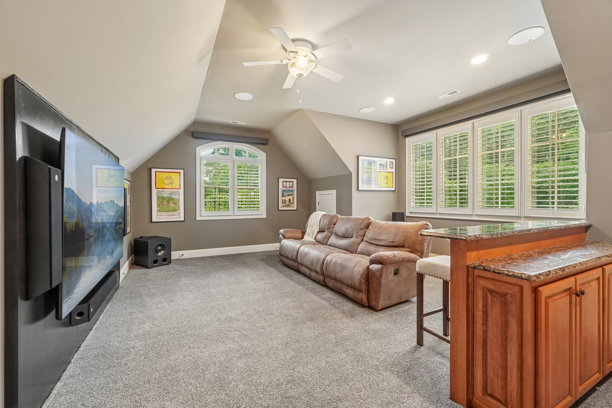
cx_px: 306
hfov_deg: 100.4
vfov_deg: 77.3
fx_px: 255
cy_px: 204
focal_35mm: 15
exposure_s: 1/6
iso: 400
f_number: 8
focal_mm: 10
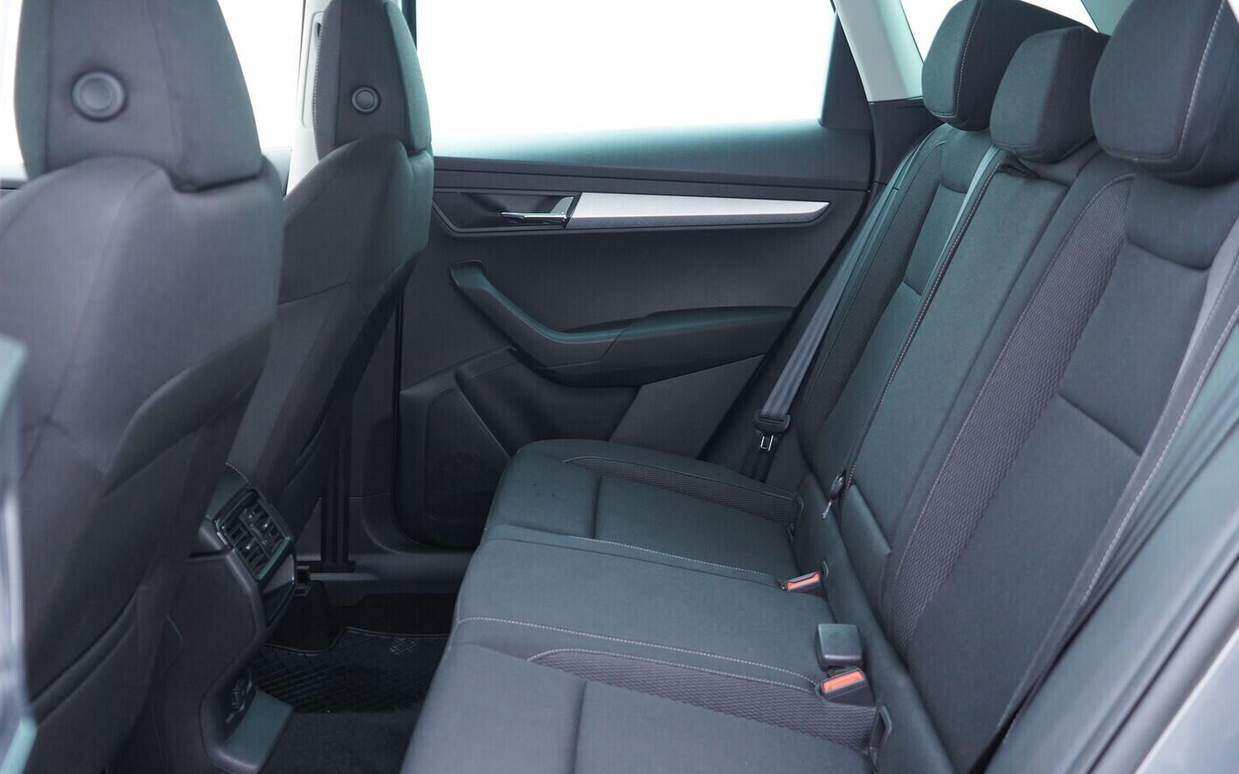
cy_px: 375
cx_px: 620
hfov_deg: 52.8
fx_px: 1249
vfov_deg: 34.4
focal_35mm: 37
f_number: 2.8
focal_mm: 24
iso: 640
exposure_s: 1/40
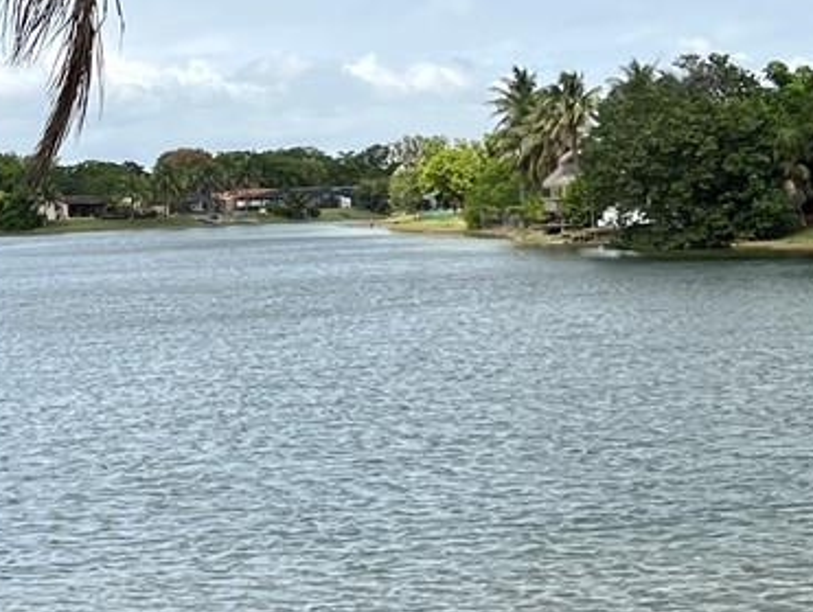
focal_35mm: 112
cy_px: 173
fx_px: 2633
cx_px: 178
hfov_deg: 17.4
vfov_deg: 13.2
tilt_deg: +0.8
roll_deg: +1.3
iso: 50
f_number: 1.5
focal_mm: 5.7
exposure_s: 1/4115
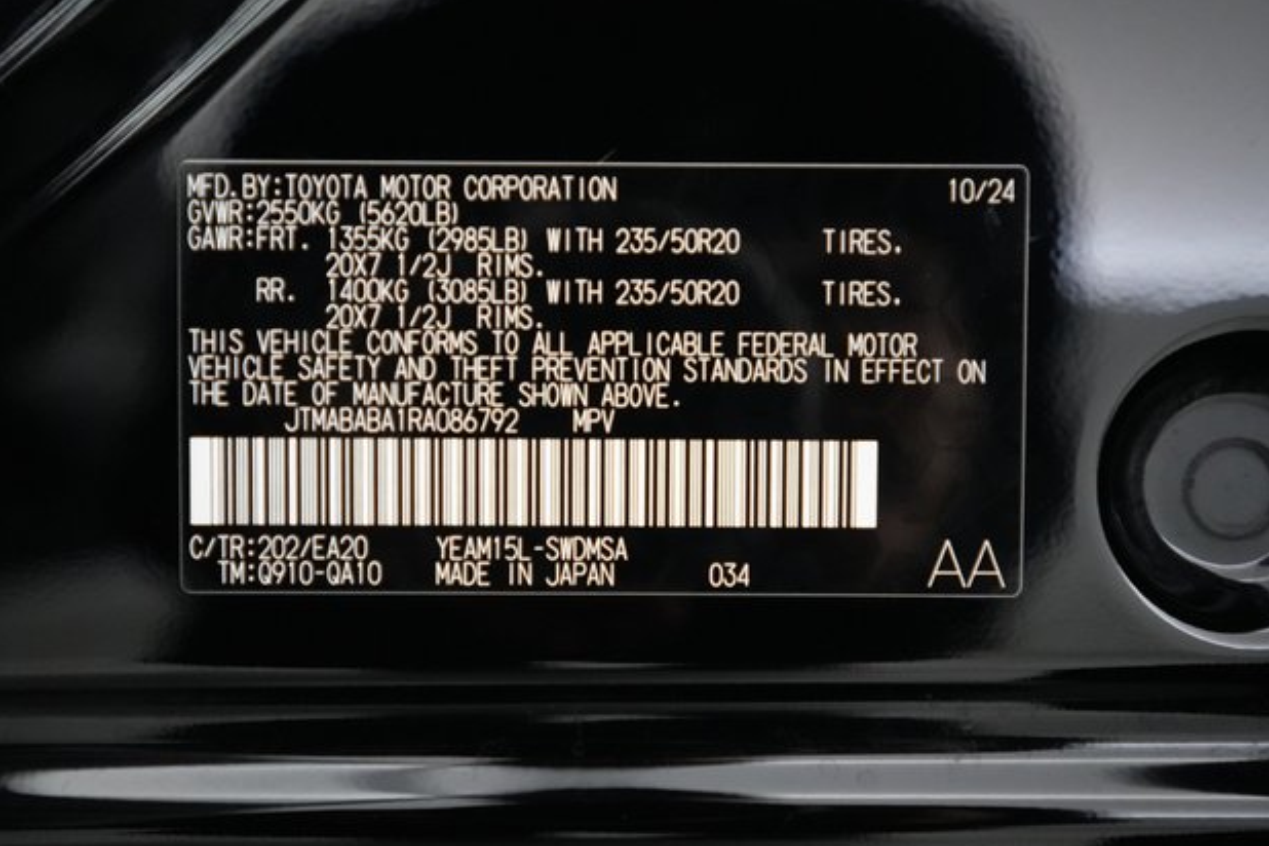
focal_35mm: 29
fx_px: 1022
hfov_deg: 63.7
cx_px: 620
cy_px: 425
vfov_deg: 45.0
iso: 10000
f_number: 2.8
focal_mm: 28
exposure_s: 1/160
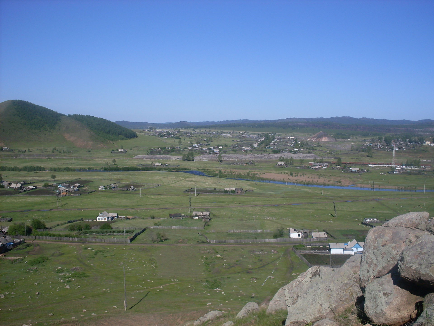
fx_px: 476
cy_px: 163
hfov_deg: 49.0
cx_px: 217
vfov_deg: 37.7
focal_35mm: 38
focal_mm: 6.3
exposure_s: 1/350
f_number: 8.4
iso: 80
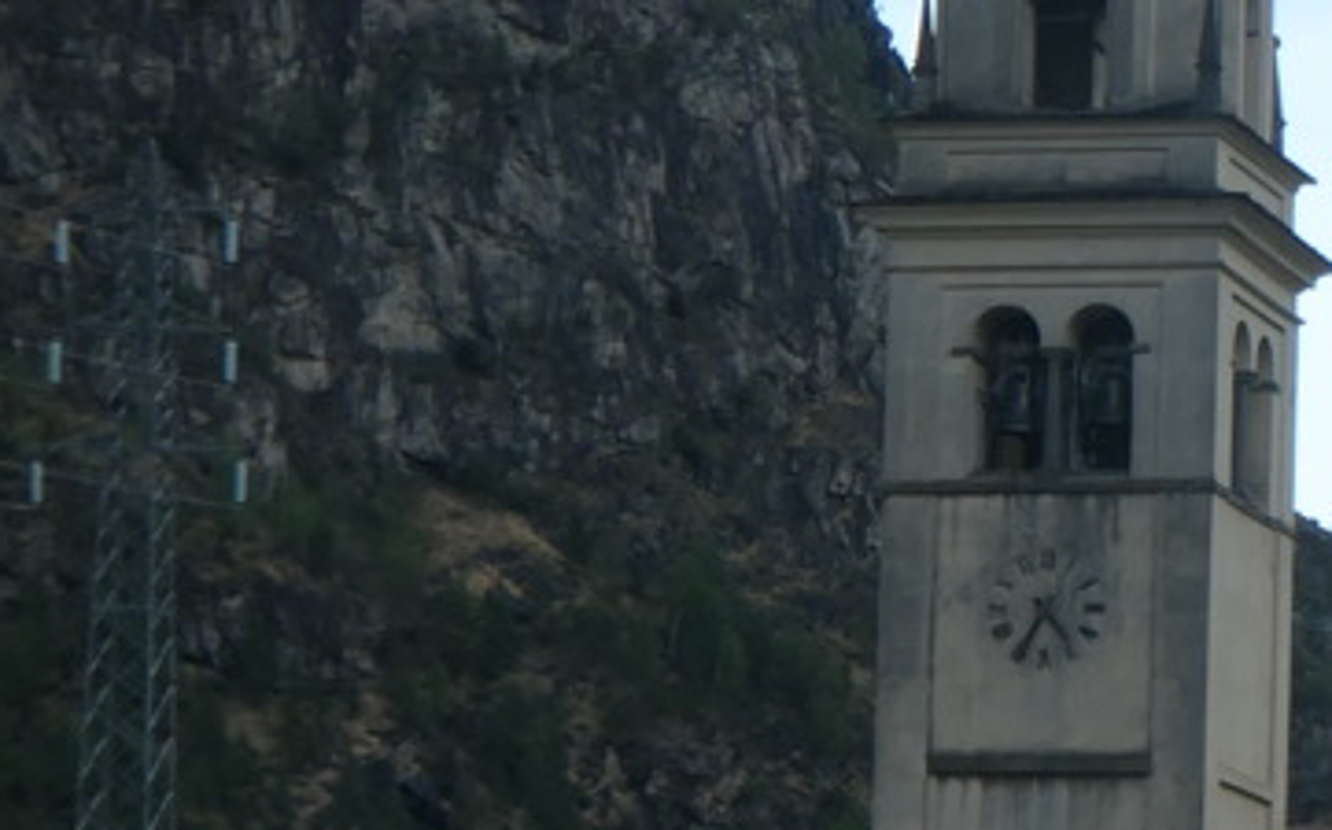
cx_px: 1919
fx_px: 7073
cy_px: 989
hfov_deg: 10.4
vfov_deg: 6.7
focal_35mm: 195
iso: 200
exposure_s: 1/800
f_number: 4.1
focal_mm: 16.7
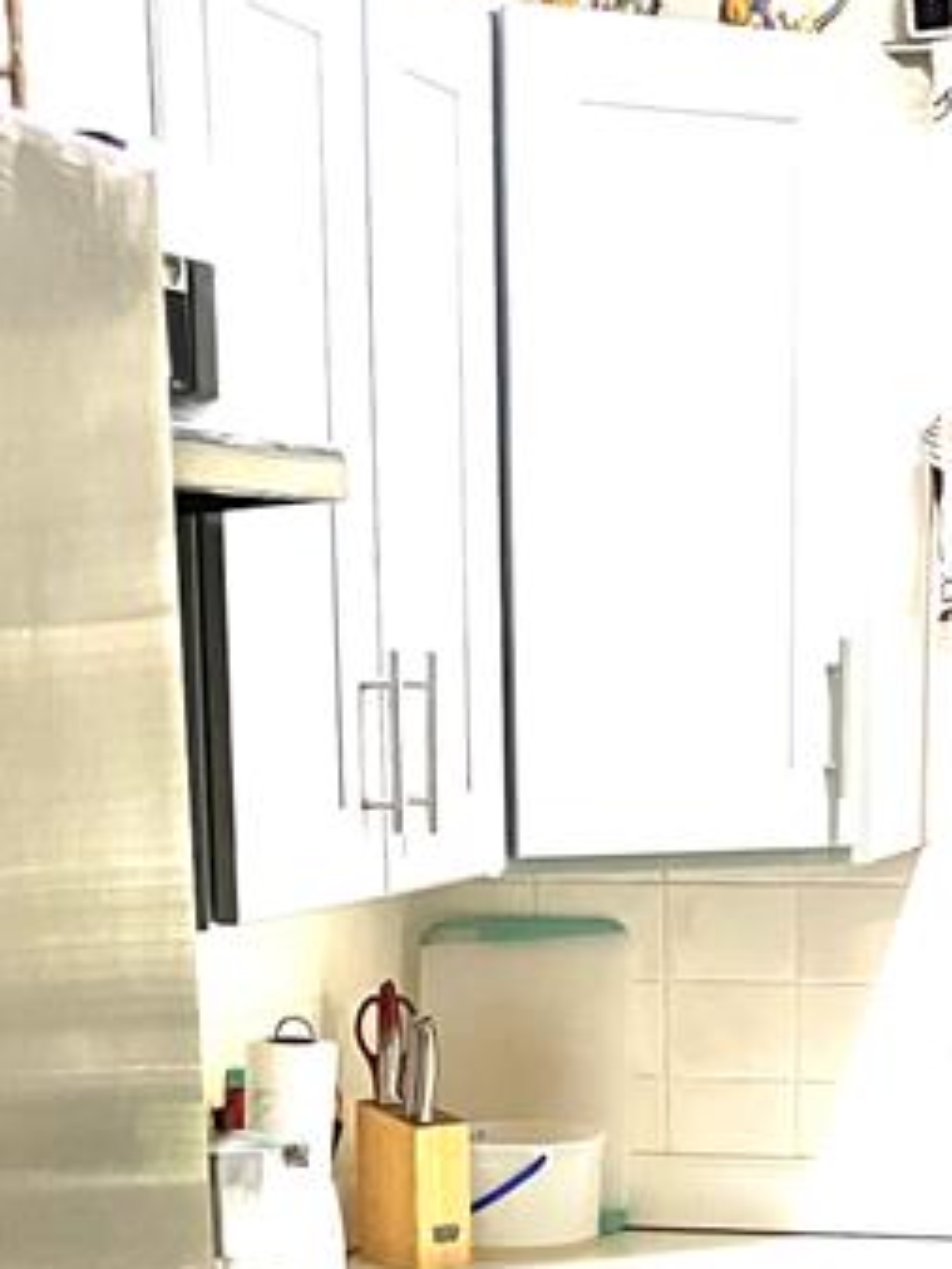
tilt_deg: -12.0
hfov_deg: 17.3
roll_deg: +0.8
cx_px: 655
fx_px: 3115
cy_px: 1341
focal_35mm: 85
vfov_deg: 22.0
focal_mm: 3.99
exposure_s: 1/40
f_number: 1.8
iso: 250
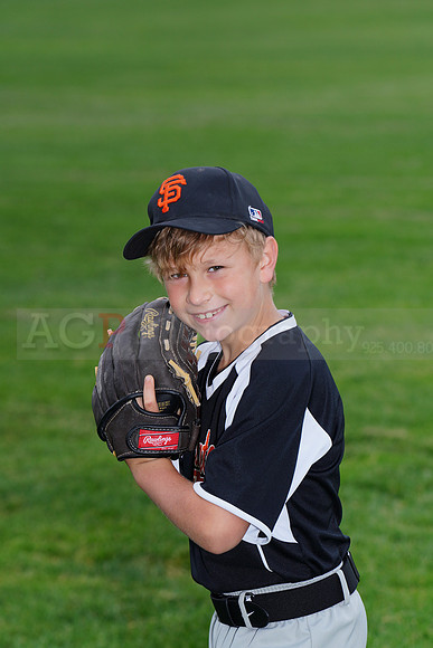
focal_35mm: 200
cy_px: 324
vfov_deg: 10.3
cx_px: 216
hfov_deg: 6.9
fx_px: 3606
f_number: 8
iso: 200
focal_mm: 200
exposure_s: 1/200
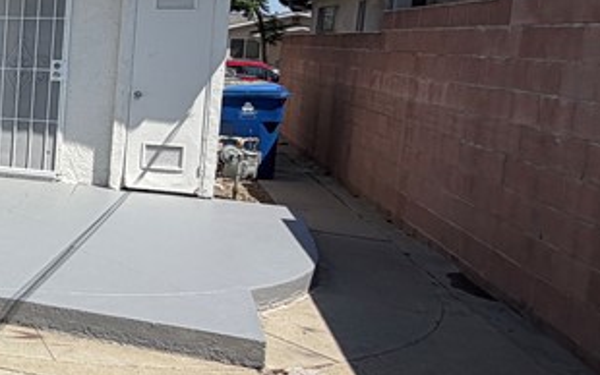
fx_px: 802
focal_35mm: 49
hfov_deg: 28.3
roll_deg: -1.1
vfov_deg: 26.2
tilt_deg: -5.1
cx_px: -285
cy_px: 116
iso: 20
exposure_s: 1/1211
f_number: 2.2
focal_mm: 2.22
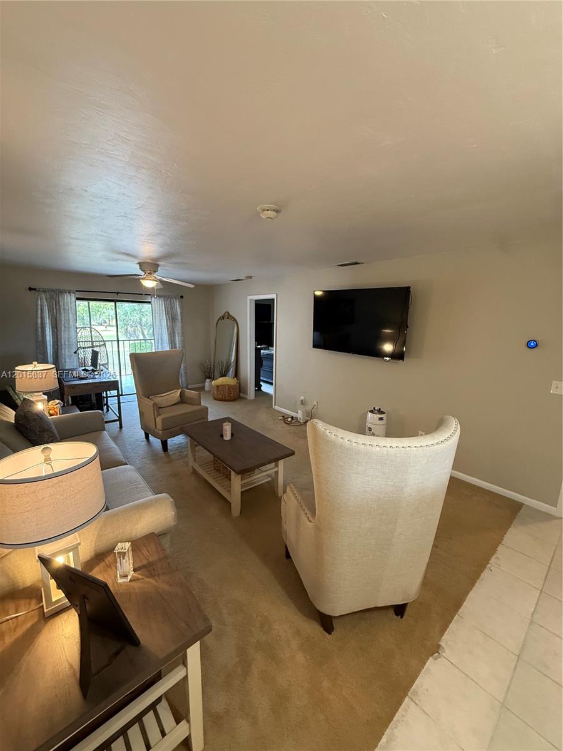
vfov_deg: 102.1
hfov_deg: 85.7
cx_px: 282
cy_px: 376
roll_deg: -2.0
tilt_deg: -9.6
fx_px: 304
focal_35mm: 14
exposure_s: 1/60
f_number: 2.2
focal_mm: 2.22
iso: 400
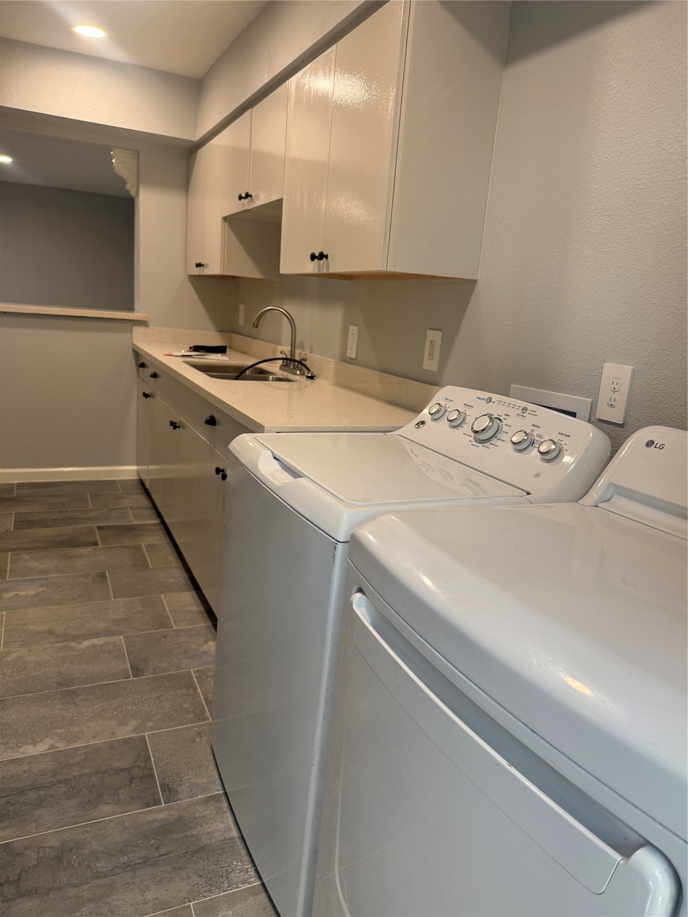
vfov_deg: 71.6
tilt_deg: -13.4
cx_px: 344
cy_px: 458
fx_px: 636
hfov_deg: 56.8
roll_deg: -5.6
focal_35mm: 24
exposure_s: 1/121
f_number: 1.78
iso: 125
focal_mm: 6.76
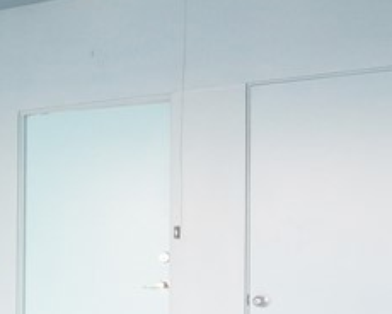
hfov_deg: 20.6
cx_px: -209
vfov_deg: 19.4
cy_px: 255
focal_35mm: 78
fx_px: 905
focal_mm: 9
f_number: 8
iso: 2500
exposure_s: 1/160
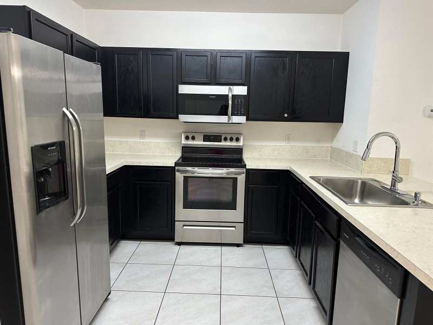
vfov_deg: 56.8
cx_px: 216
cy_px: 162
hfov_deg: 71.6
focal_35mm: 24
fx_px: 300
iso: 320
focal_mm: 6.86
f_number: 1.78
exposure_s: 1/60
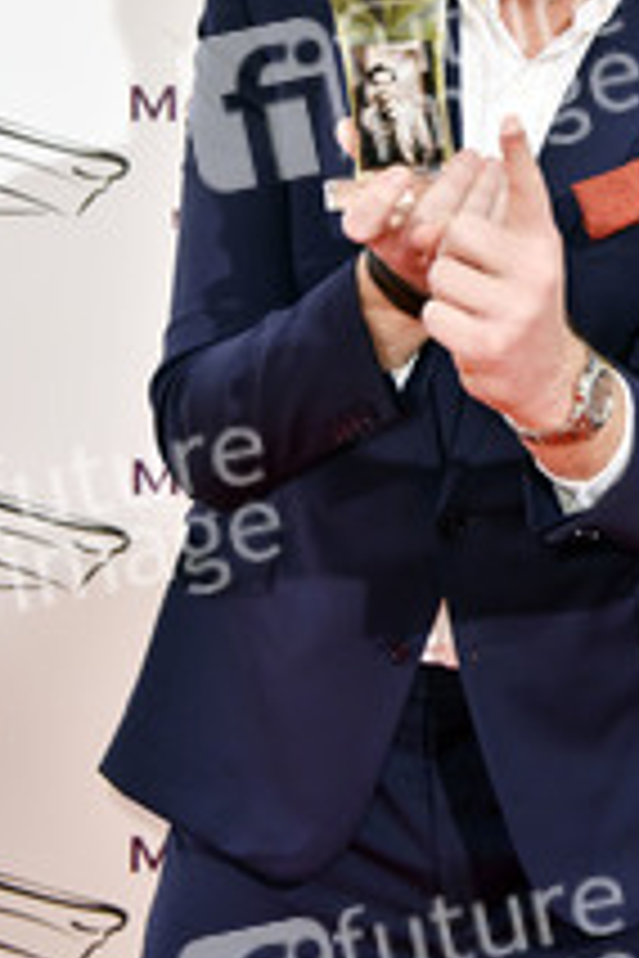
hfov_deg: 8.9
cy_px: 310
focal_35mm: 154
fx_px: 4100
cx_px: 540
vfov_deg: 13.3
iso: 1600
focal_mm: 82
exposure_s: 1/125
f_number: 5.6
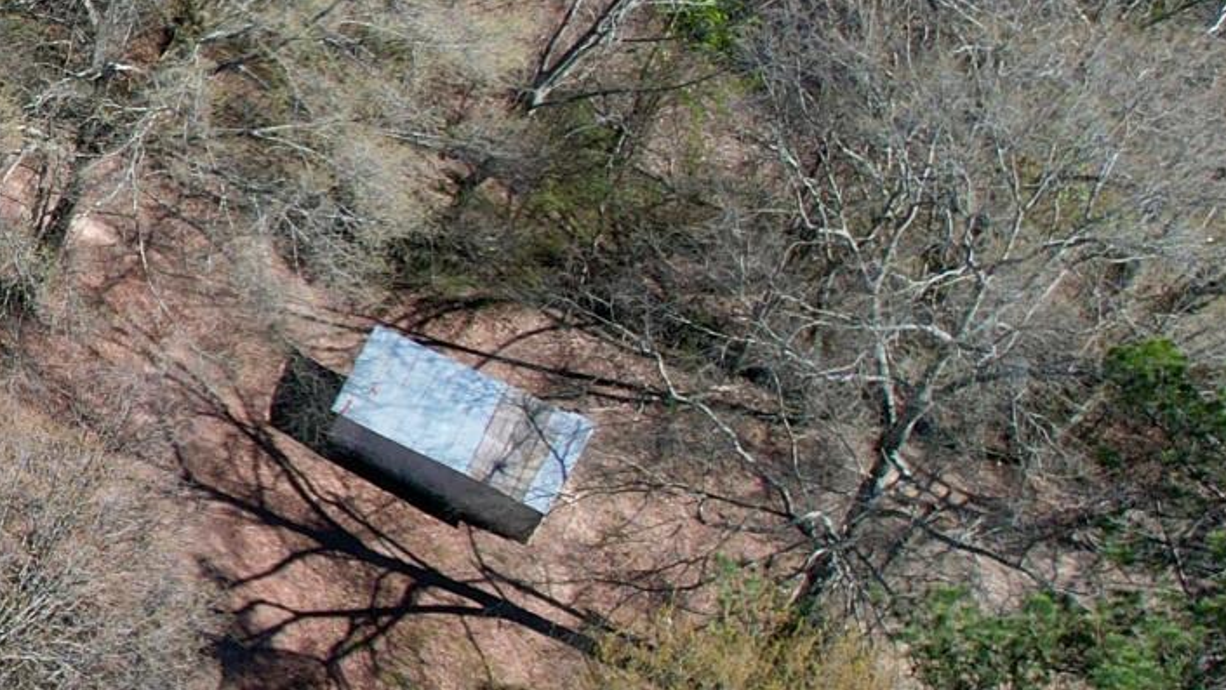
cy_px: 177
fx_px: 3187
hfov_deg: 17.0
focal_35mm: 98
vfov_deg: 12.3
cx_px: -1127
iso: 100
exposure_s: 1/60
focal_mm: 8.38
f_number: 2.8
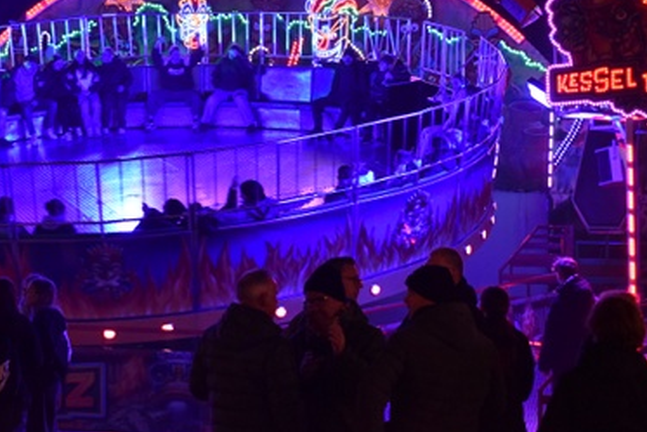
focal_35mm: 88
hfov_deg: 22.9
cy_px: 116
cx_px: 165
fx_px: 1582
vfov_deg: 15.5
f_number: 4.8
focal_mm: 38
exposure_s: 1/200
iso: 1250
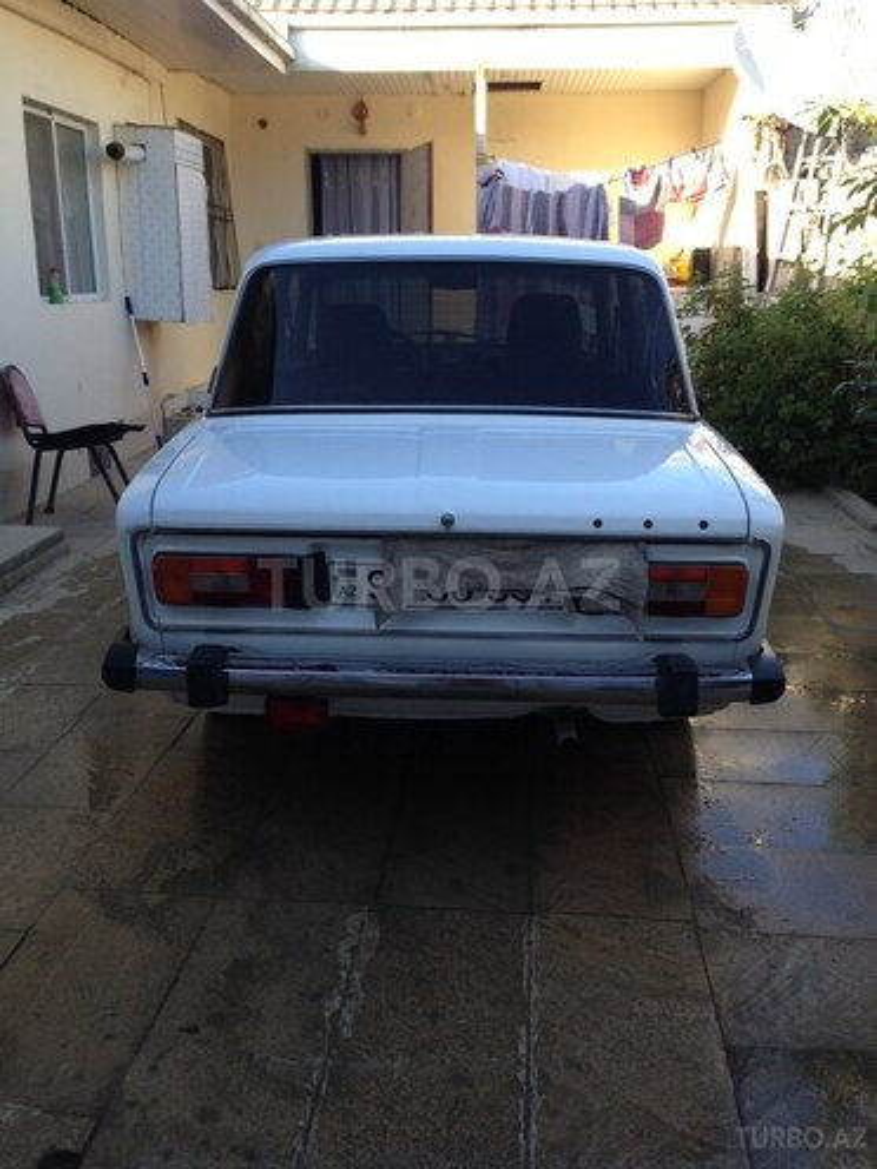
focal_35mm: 33
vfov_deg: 55.4
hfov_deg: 42.9
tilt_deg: -11.6
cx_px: 438
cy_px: 584
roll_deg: +1.9
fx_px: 1115
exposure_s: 1/237
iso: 50
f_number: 2.4
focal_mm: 4.12
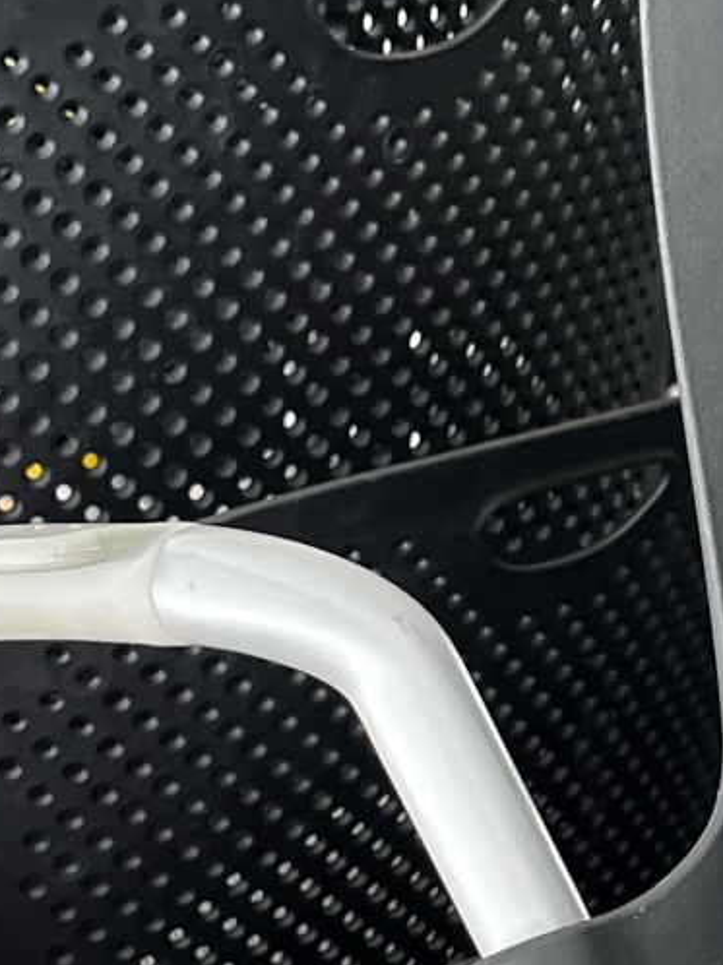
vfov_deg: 17.3
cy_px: 1230
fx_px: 2982
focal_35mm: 107
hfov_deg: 13.6
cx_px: 748
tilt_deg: -24.6
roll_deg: -0.5
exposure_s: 1/112
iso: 125
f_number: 1.6
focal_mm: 5.1
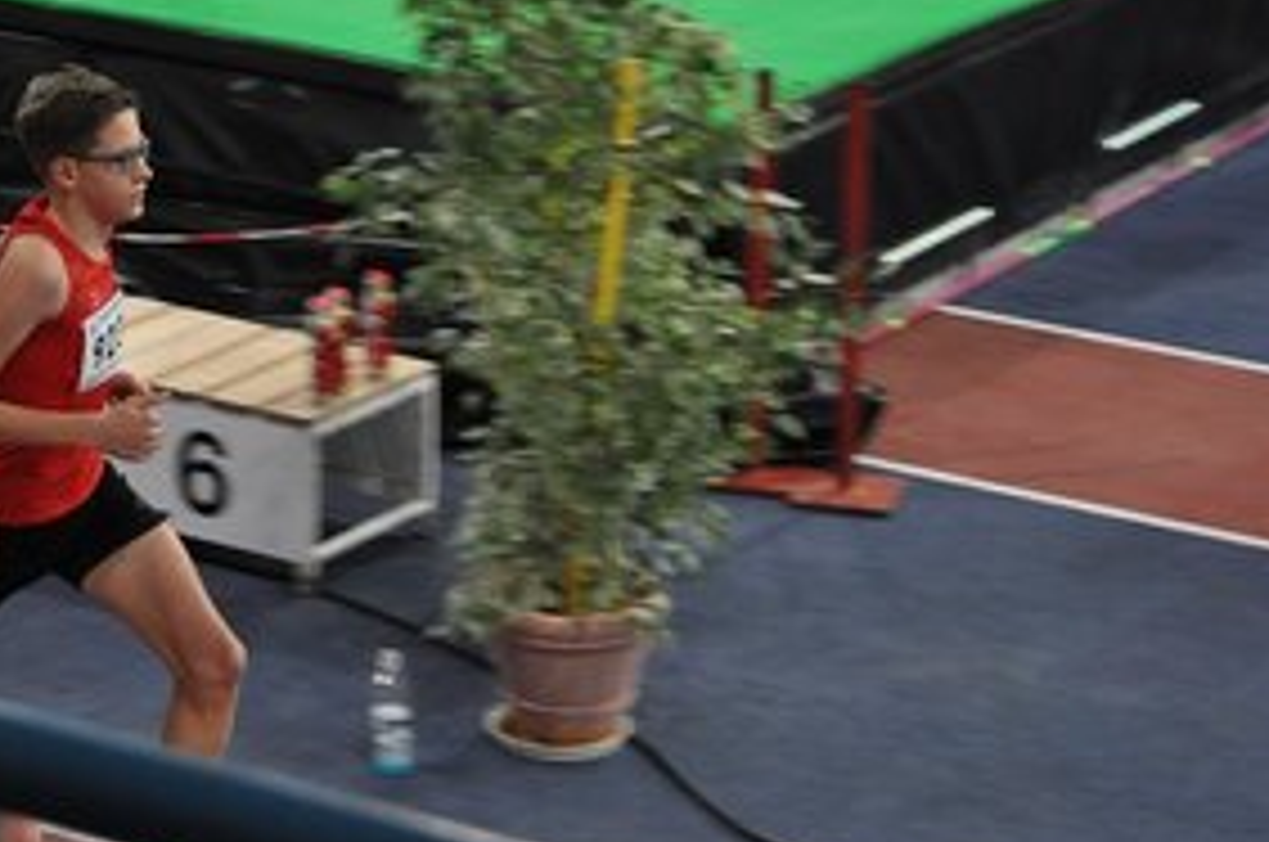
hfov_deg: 15.5
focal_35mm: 132
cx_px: 454
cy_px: 419
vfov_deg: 10.4
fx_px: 4645
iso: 1600
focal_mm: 62
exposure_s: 1/160
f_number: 4.5
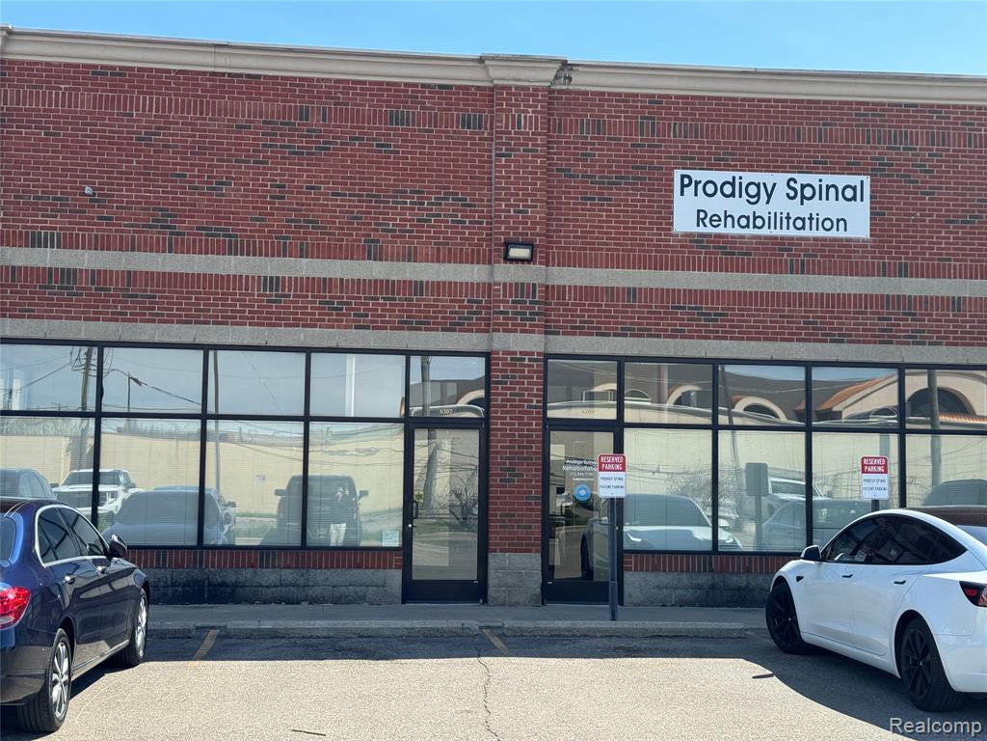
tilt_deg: +3.6
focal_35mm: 48
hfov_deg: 39.7
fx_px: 1369
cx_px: 494
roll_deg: -1.3
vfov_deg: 30.3
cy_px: 370
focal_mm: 6.76
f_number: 1.78
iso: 64
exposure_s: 1/1427
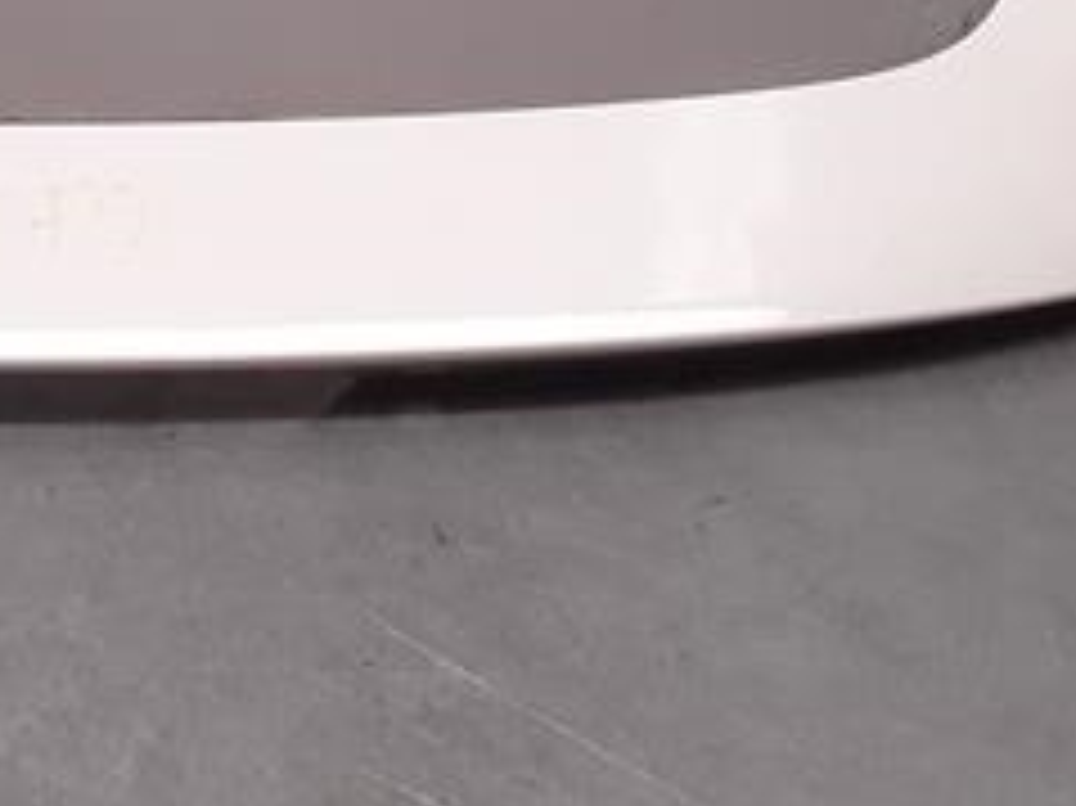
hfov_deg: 24.3
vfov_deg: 19.4
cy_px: 126
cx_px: -113
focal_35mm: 75
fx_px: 2330
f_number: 1.9
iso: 100
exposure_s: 1/240
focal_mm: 2.91
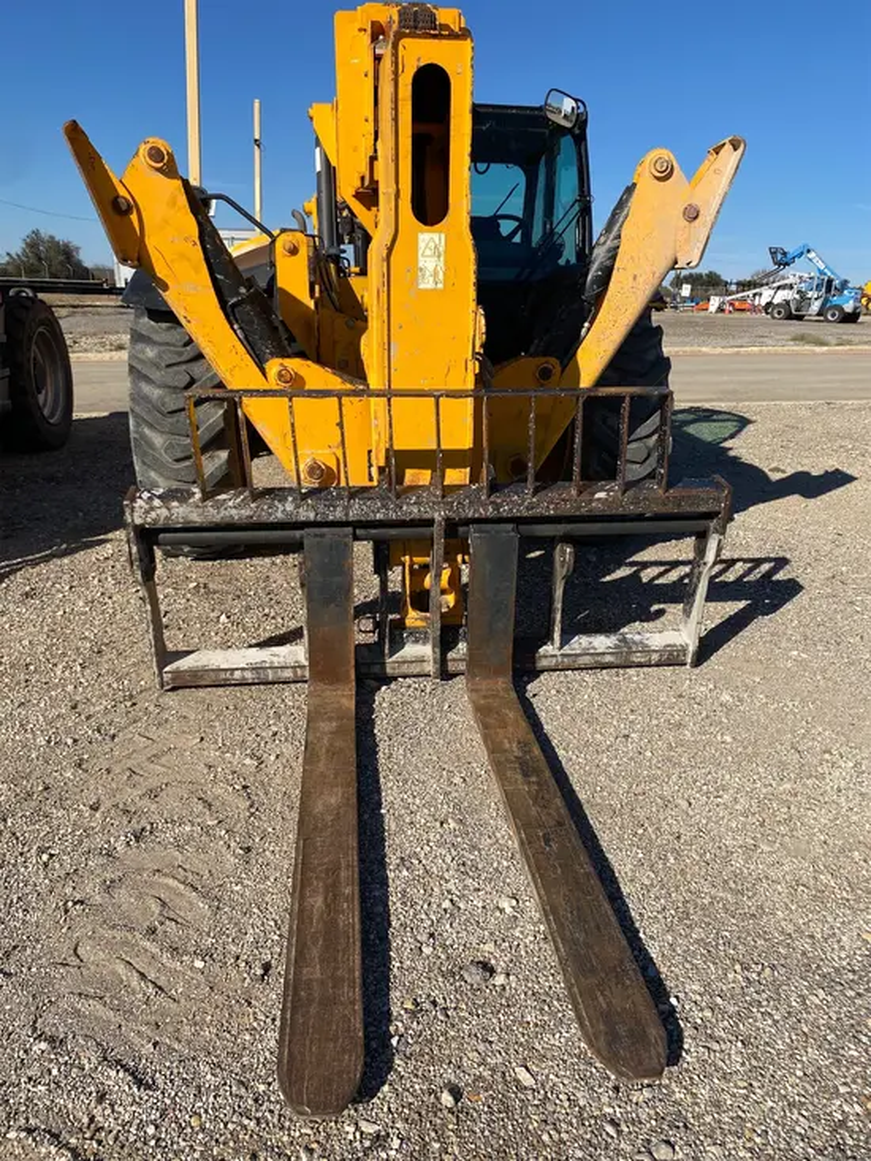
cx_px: 436
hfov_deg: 53.1
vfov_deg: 67.3
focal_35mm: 26
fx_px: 872
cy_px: 580
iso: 32
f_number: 1.8
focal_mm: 4.25
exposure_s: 1/3497
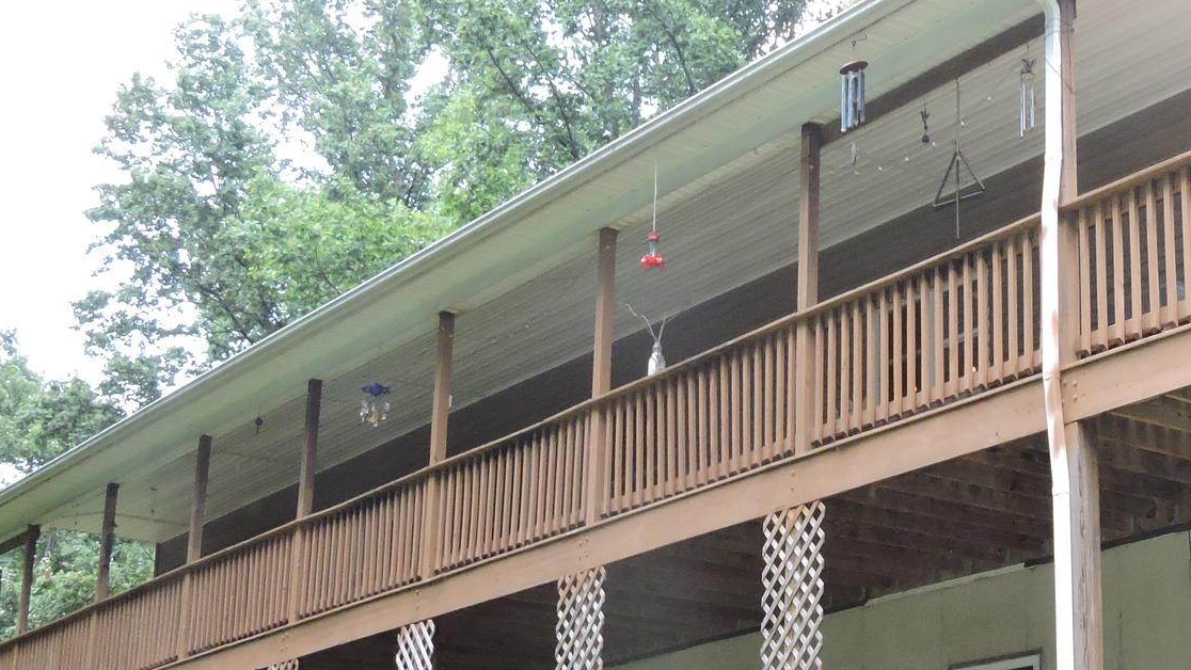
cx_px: 884
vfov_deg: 17.2
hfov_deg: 29.7
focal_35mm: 70
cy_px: 414
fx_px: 2211
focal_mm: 6.3
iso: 640
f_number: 3.8
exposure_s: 1/500
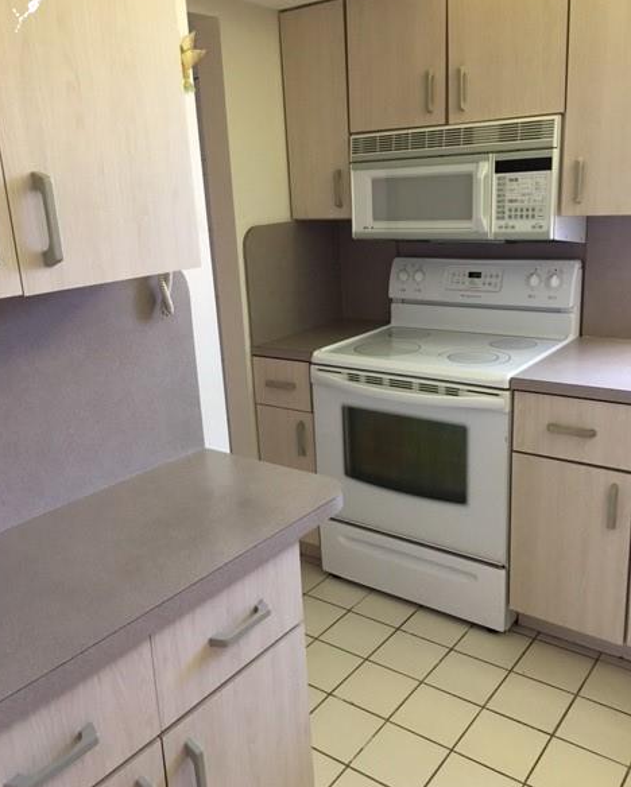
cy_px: 388
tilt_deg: -14.3
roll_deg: +2.7
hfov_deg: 47.2
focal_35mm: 31
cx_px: 309
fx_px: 723
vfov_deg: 57.1
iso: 160
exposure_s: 1/30
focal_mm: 4.15
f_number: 2.2
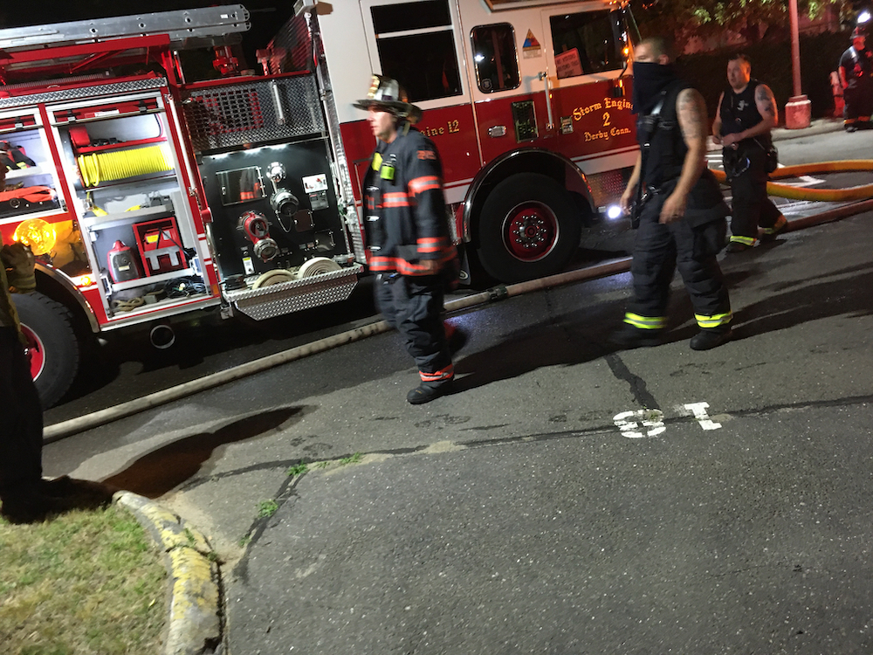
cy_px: 328
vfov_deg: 48.2
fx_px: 731
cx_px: 436
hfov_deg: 61.7
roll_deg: +7.8
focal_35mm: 29
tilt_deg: -12.6
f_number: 2.2
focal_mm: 4.15
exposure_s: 1/15
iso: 200
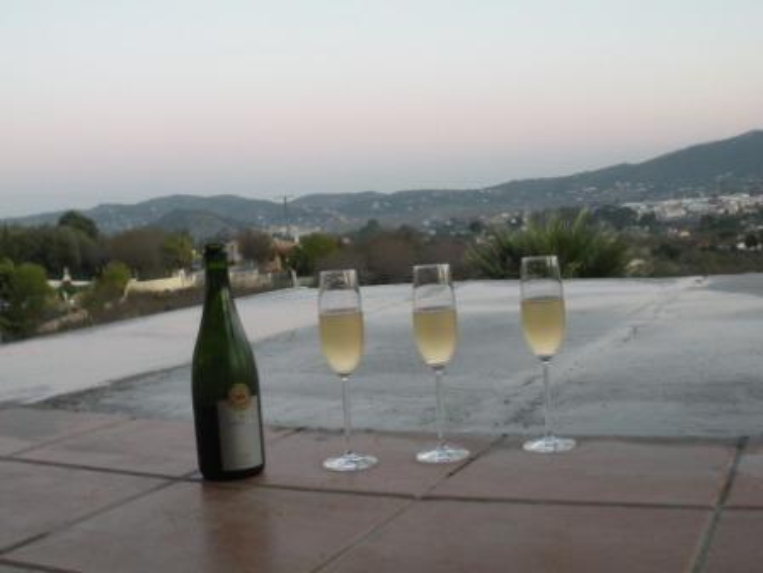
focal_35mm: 43
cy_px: 286
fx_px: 948
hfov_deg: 43.9
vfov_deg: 33.6
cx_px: 382
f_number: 4
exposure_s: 1/50.6
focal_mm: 7.7
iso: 400
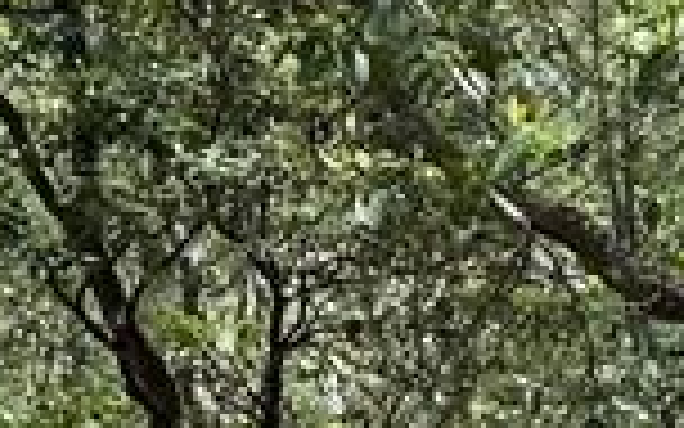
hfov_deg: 11.5
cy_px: 324
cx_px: 1161
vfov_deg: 7.7
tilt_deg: -2.4
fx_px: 3188
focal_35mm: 171
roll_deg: -1.4
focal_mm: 6.76
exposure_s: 1/589
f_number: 1.78
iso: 80
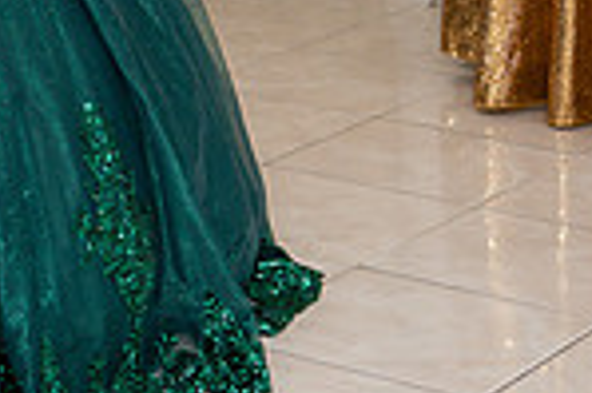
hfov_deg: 12.9
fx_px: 2497
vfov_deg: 8.8
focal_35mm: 152
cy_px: -232
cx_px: -238
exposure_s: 1/250
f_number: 2.8
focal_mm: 39
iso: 800
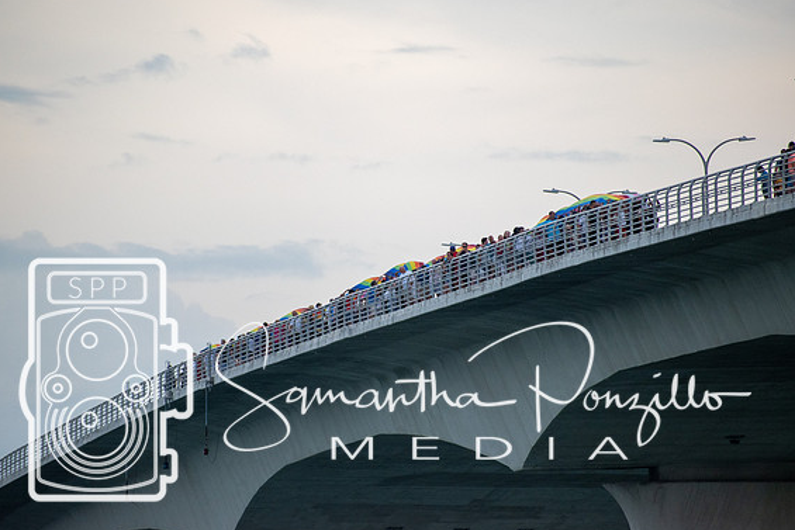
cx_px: 394
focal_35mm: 462
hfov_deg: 4.5
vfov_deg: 3.0
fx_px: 10204
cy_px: 268
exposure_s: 1/1000
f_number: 6.3
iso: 720
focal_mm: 300
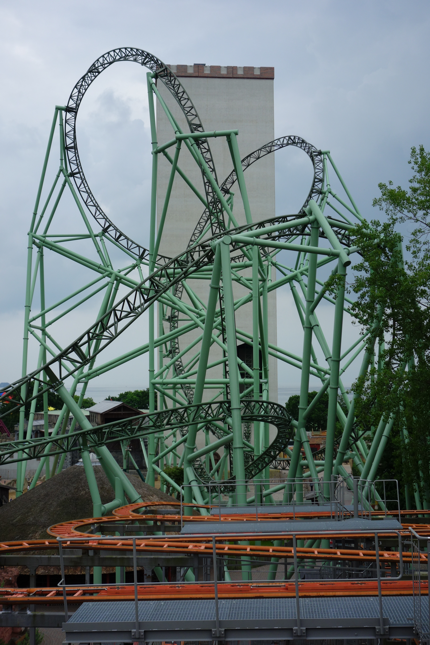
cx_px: 215
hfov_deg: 28.6
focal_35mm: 47
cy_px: 322
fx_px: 842
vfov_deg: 41.9
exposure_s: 1/2000
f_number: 3.2
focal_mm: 17.4
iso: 125
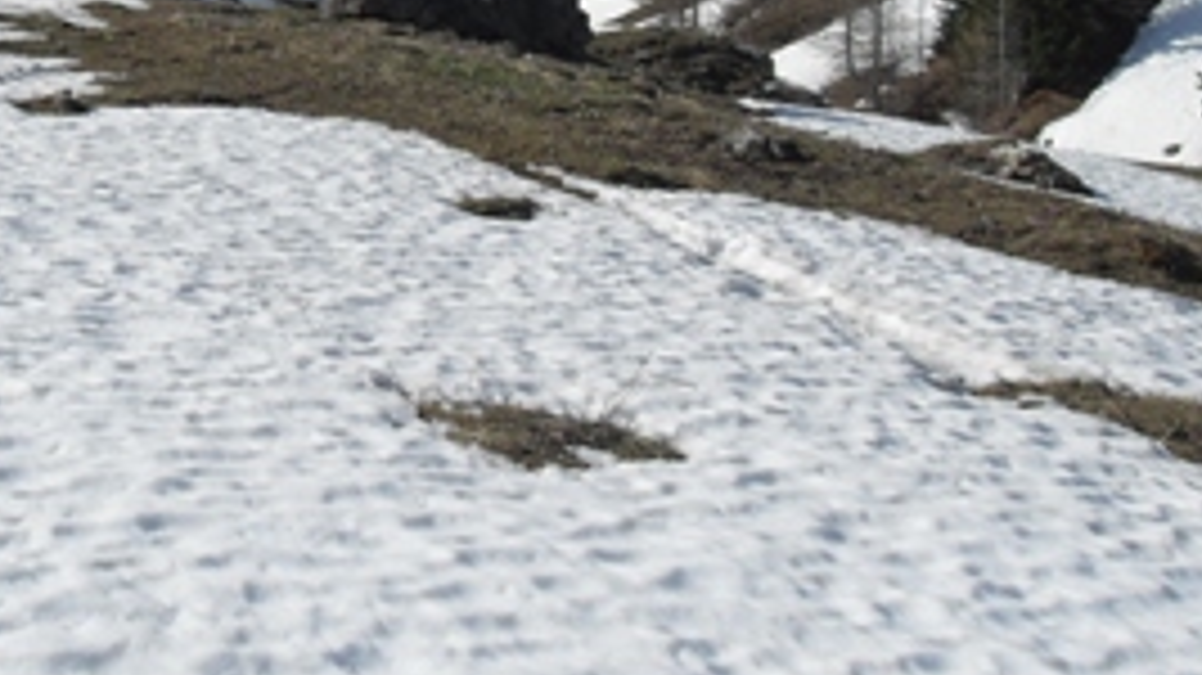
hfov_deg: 32.8
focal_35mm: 64
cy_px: 9
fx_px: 2039
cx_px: 581
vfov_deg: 18.3
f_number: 7
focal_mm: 6.3
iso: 80
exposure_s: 1/350
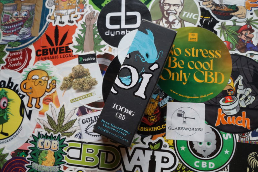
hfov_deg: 62.0
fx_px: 215
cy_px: 86
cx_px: 129
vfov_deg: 43.6
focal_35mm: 30
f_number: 11
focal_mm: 20
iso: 400
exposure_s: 1/15
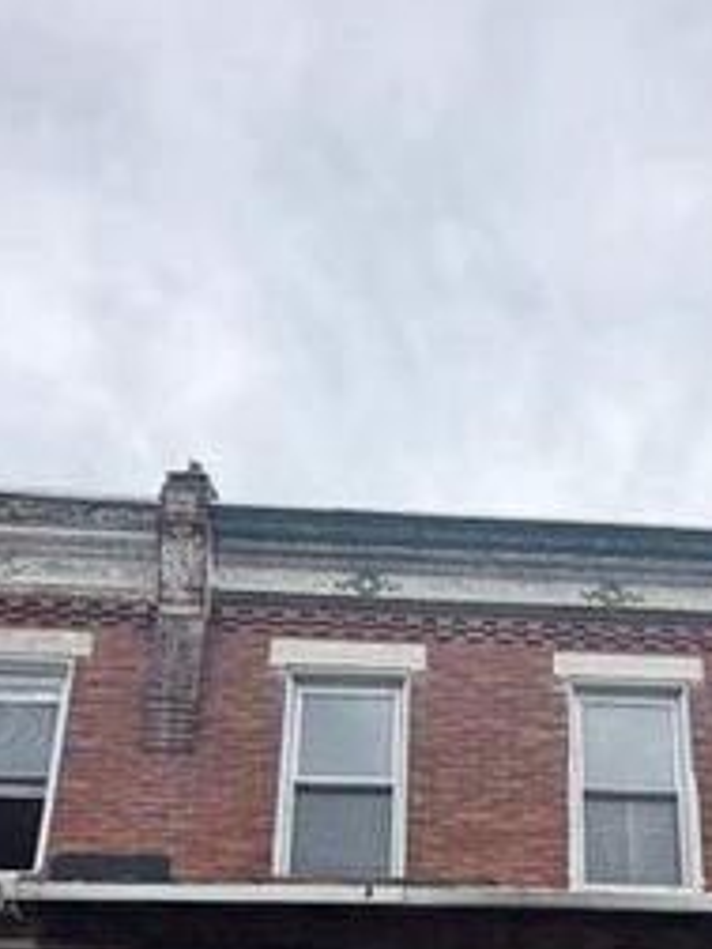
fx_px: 1015
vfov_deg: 40.8
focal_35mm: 37
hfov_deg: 38.0
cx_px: 501
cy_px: 1034
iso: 40
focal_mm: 2.22
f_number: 2.2
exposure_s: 1/770
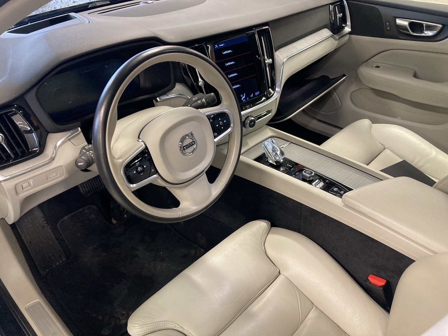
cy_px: 168
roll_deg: +1.1
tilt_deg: -35.7
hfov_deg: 63.4
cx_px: 224
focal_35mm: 28
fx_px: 362
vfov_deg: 49.7
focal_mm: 3.99
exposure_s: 1/33
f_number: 1.8
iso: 250
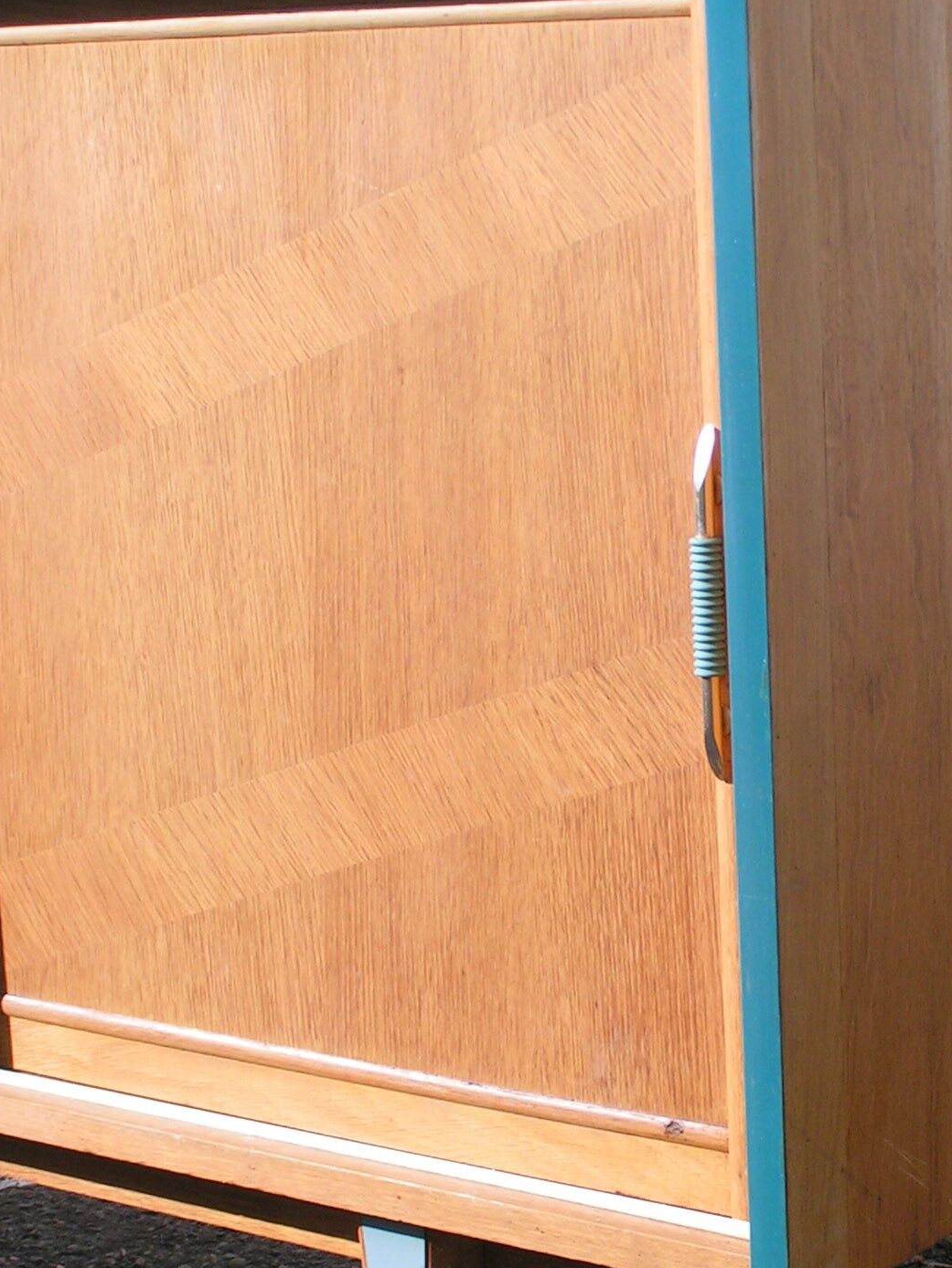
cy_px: 784
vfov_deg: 21.0
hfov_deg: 15.9
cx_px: 636
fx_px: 3409
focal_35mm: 93
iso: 50
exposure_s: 1/320
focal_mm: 9.7
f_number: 5.6
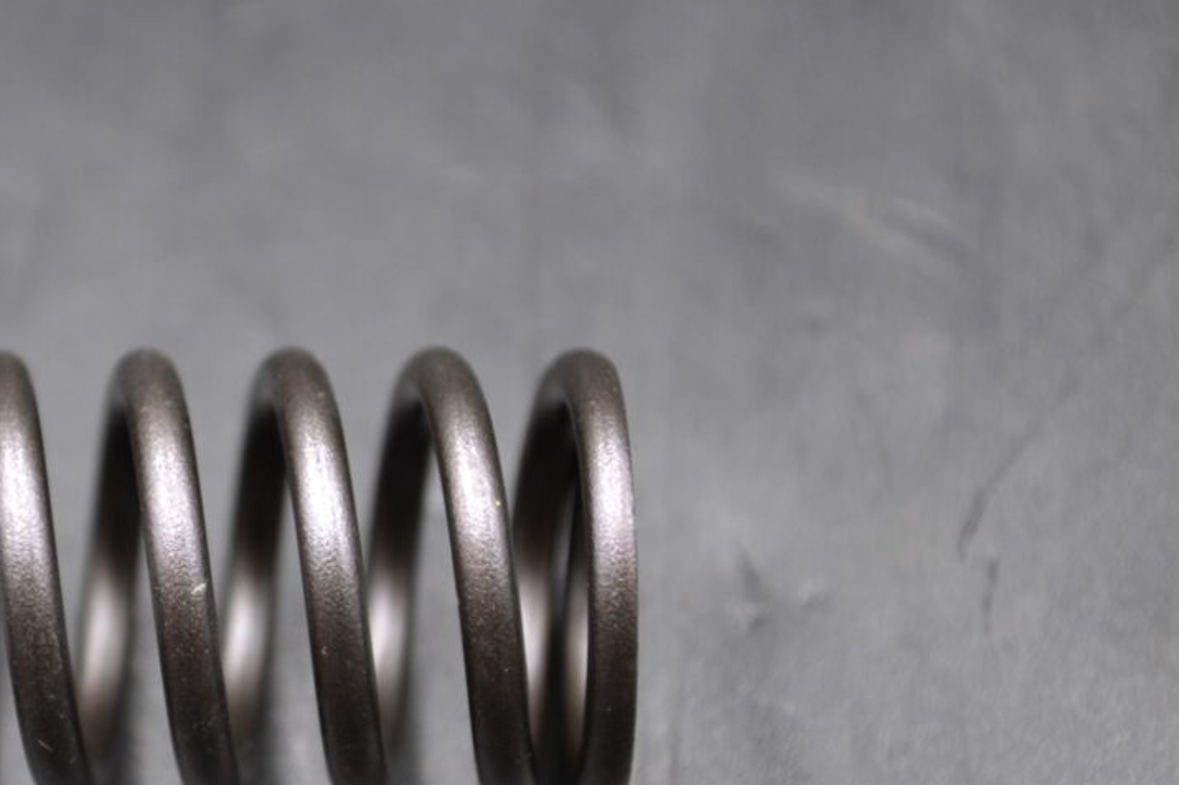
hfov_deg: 15.5
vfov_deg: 10.5
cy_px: 513
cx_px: 191
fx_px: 4288
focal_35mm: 131
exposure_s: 1/25
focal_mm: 52
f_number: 5.6
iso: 400
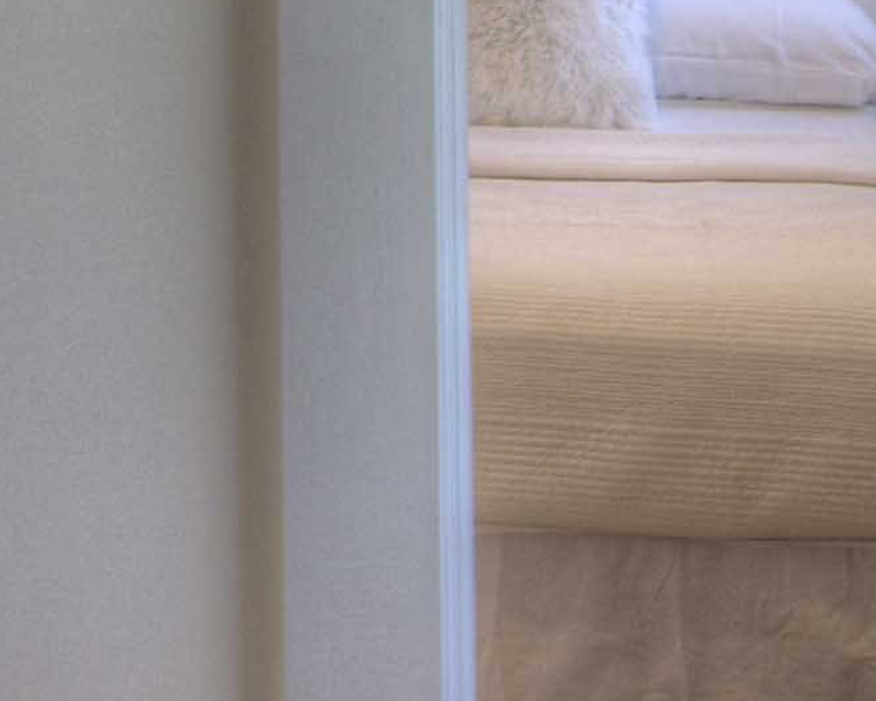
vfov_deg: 12.0
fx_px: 3086
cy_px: -531
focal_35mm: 119
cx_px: -254
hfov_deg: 15.4
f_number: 7.1
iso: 400
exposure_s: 1/100
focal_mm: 14
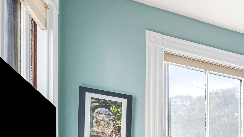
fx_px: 291
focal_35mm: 45
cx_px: 362
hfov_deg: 29.1
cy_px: 196
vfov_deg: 22.5
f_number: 8
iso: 500
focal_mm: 14
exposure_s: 1/10
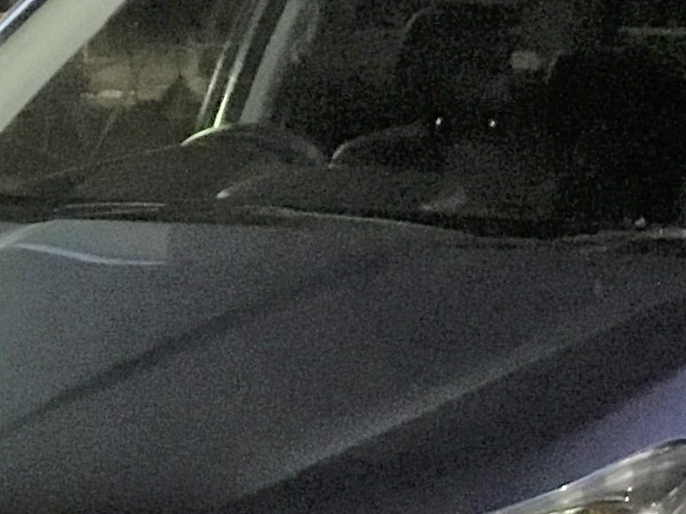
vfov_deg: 11.1
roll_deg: -1.0
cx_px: 369
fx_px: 2596
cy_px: 579
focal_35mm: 131
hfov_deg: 15.1
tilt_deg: -12.0
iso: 800
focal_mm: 3.3
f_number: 2.4
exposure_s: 1/17
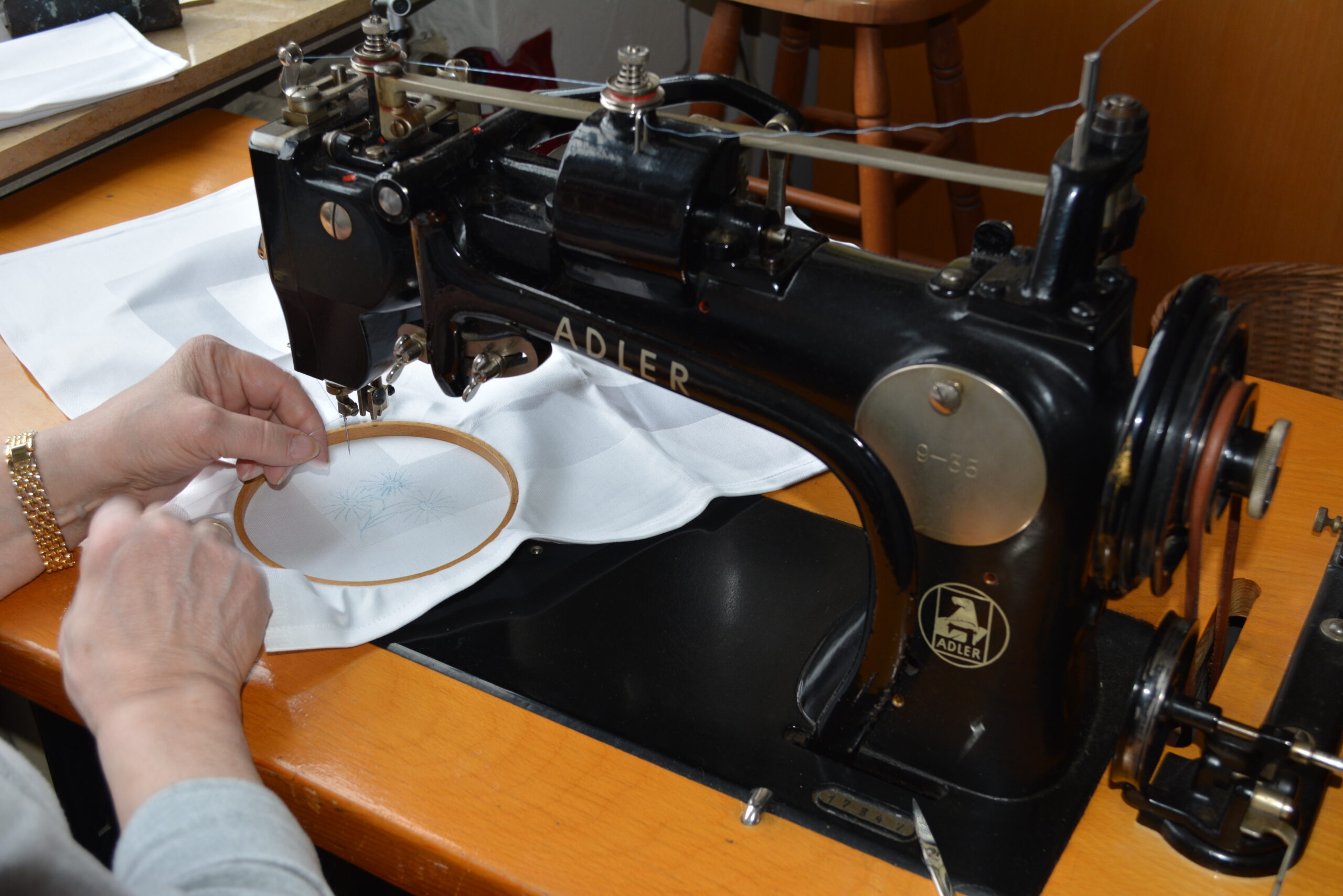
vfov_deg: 30.9
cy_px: 448
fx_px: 1623
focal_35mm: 44
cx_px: 672
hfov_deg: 45.0
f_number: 5.6
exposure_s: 1/30
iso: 200
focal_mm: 29
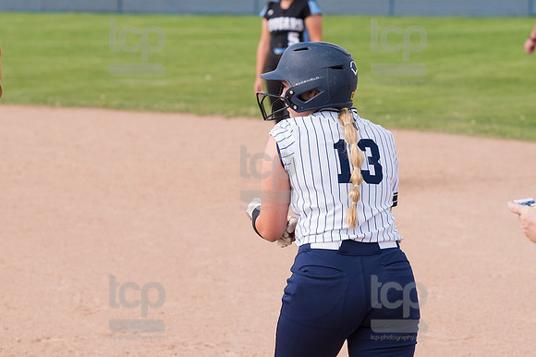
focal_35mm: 195
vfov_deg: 7.0
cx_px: 268
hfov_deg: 10.6
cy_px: 178
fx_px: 2902
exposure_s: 1/1600
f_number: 5.6
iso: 400
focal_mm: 130
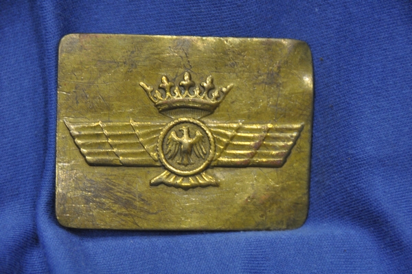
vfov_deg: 8.2
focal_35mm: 168
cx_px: 206
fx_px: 1921
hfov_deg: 12.2
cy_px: 137
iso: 900
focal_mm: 112
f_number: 5.3
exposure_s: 1/30
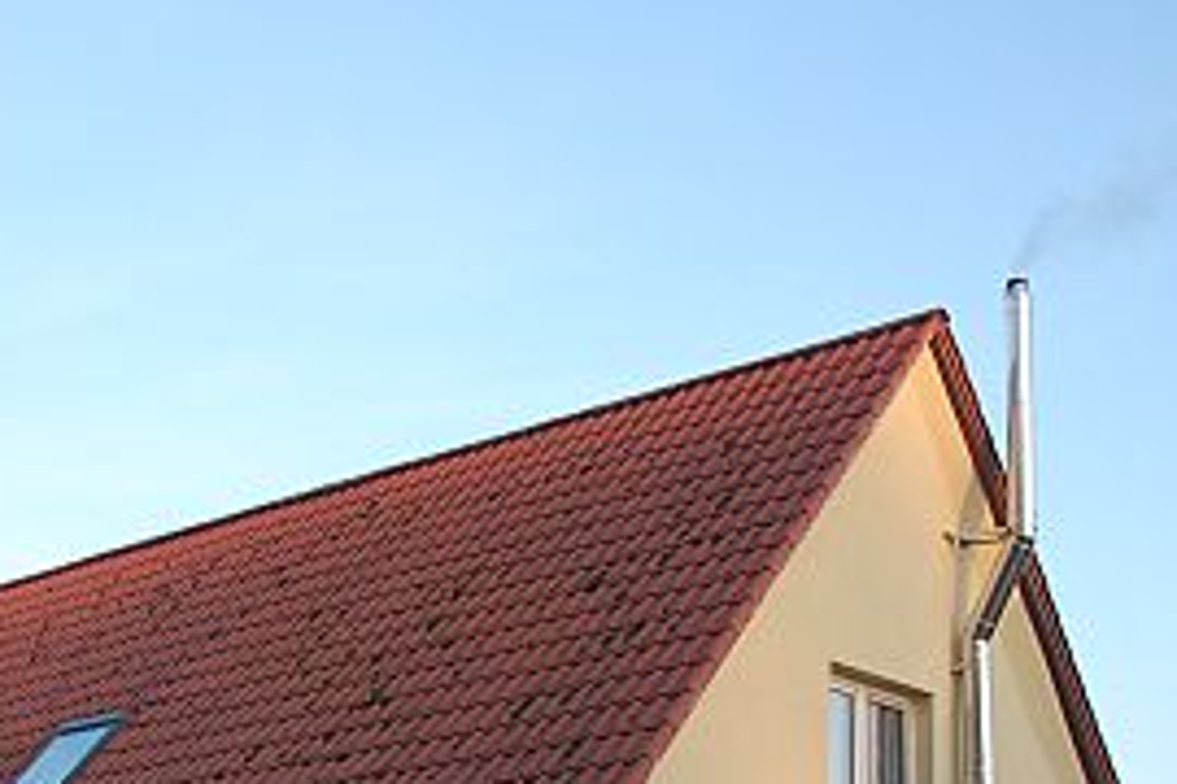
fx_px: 1962
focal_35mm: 60
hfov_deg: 33.2
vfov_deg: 21.5
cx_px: 418
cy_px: 856
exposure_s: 1/125
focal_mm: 18
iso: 280
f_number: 5.6
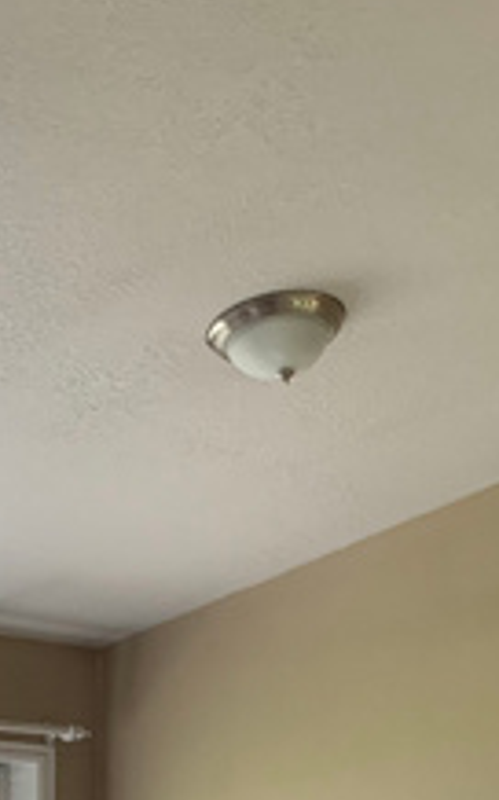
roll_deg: -0.9
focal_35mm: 81
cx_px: 396
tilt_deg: +2.2
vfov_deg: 24.0
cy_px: 859
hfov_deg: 16.0
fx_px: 1765
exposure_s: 1/120
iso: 100
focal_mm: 4.25
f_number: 1.8
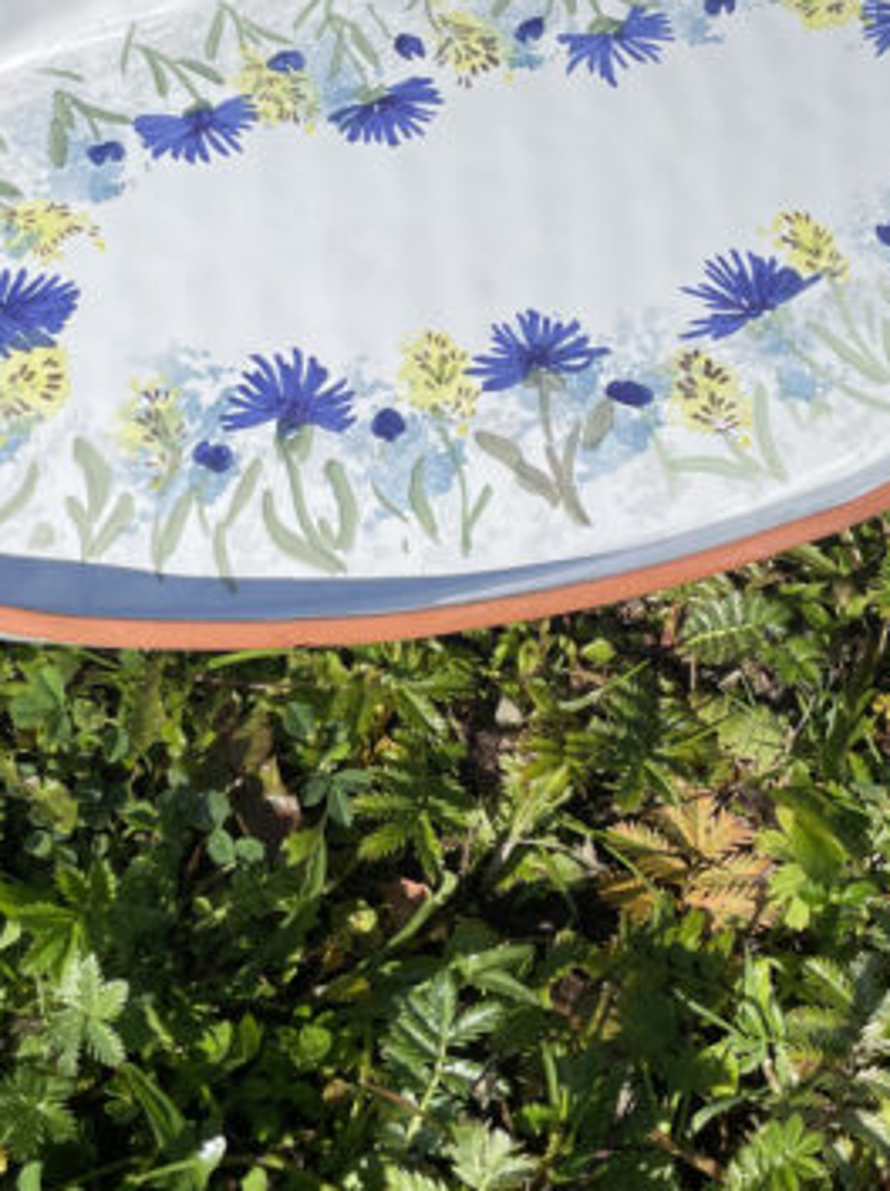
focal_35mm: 59
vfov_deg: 31.8
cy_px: 226
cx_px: 469
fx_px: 2026
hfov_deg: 24.8
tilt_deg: -54.9
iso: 32
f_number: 1.6
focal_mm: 4.2
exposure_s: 1/5291
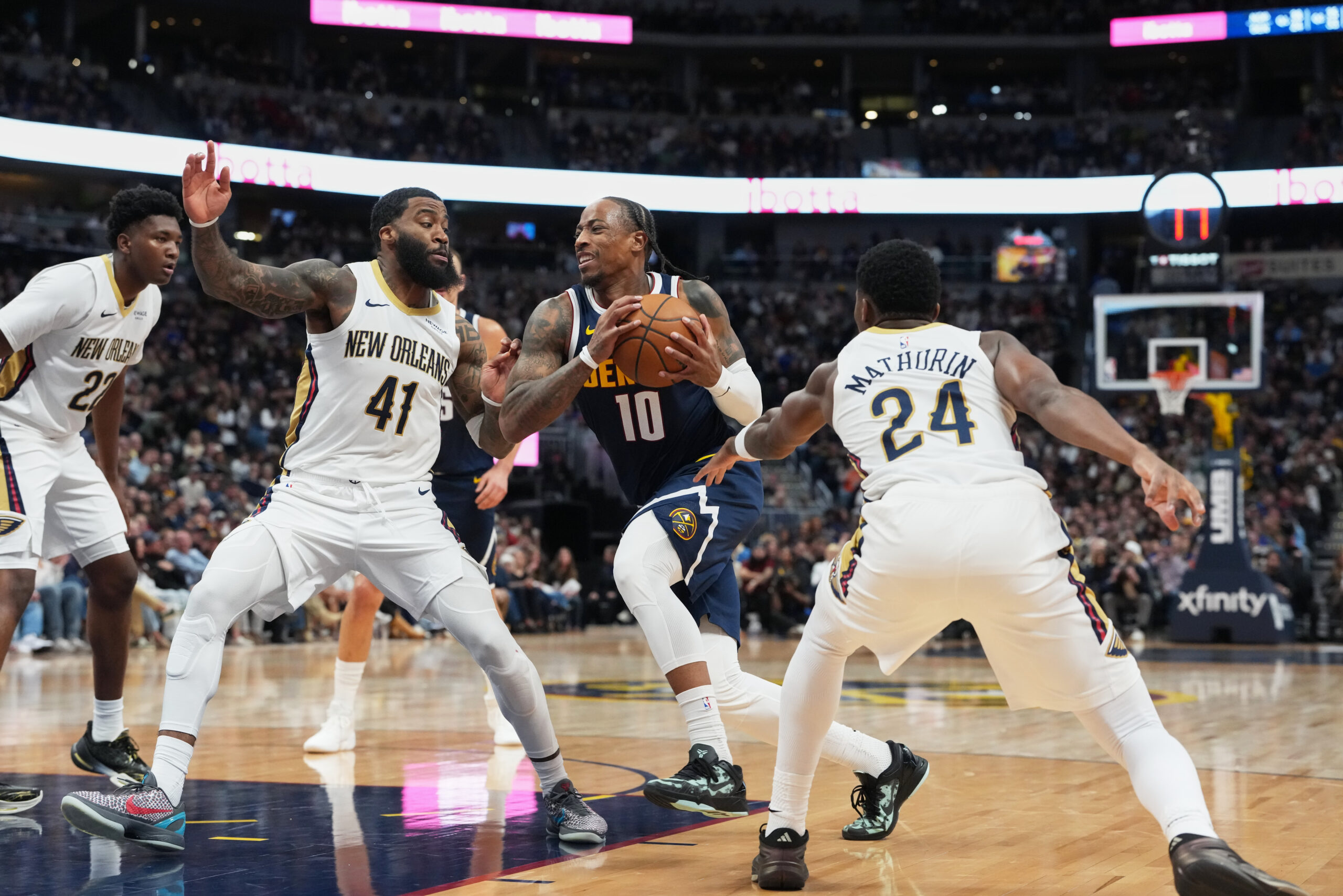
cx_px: 672
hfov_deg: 28.8
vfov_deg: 19.5
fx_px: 2611
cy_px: 448
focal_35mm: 70
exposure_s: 1/2000
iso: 5000
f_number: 3.2
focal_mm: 70
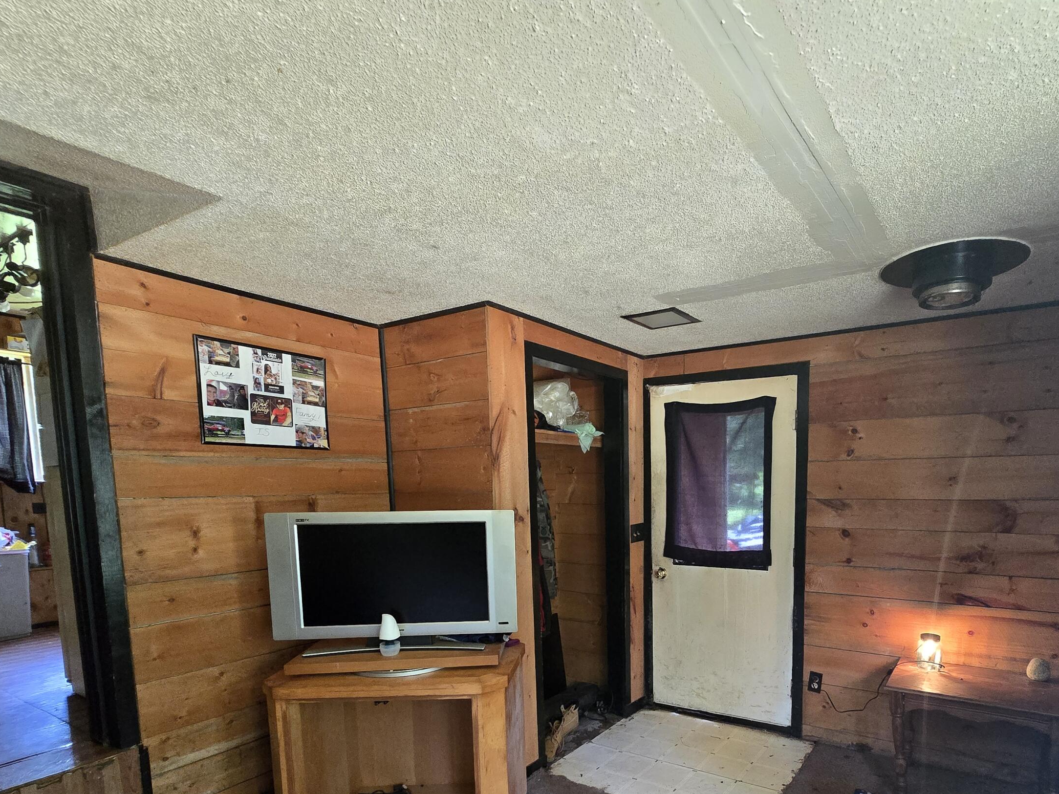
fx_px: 551
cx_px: 649
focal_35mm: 18
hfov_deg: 86.3
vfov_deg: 69.1
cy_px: 544
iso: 1000
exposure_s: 1/60
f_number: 2.2
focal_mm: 2.2
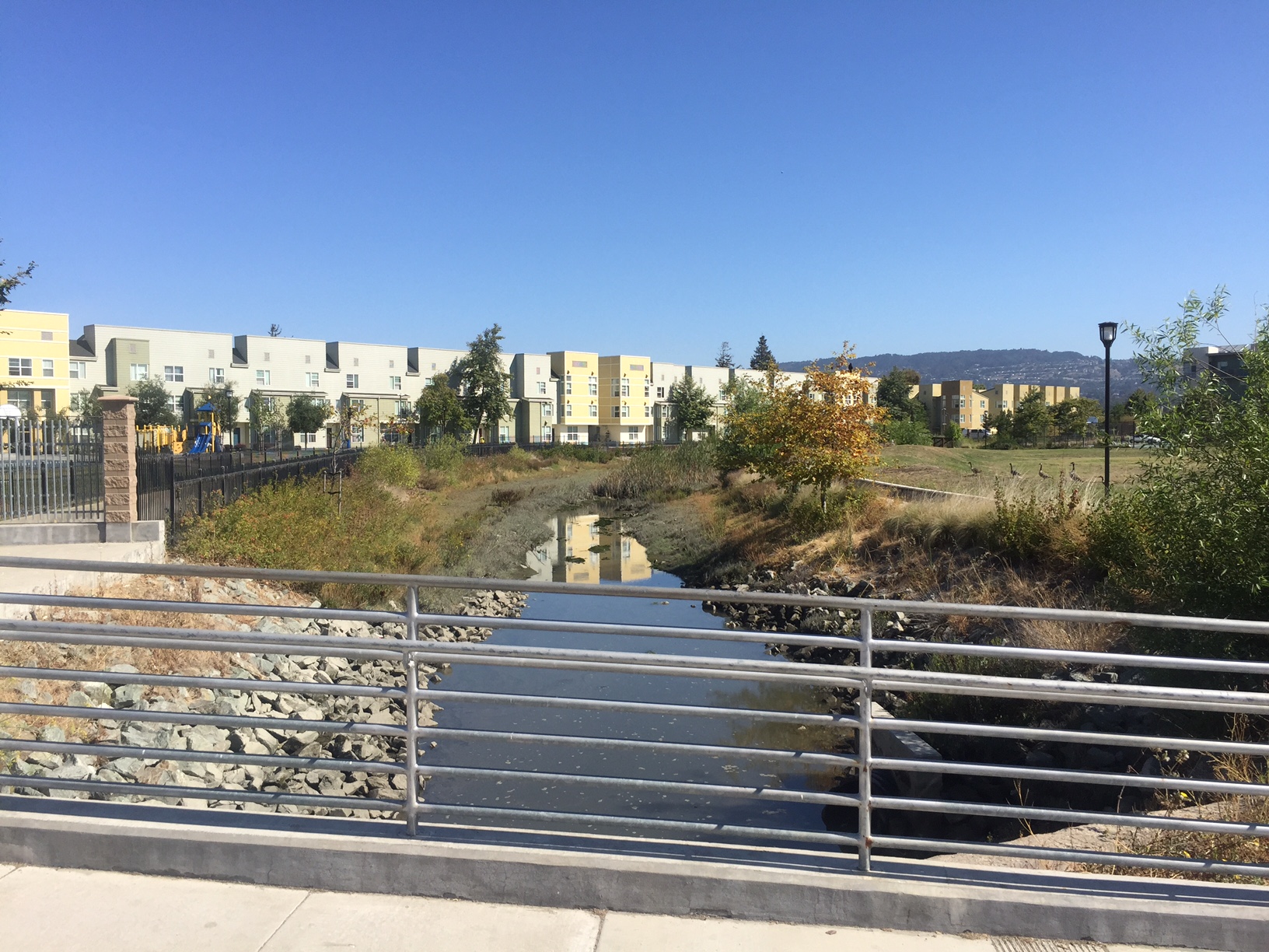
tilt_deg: -1.9
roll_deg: +0.0
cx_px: 634
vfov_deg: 48.2
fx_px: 1063
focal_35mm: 29
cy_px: 476
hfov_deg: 61.7
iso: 32
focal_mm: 4.15
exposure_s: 1/1883
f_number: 2.2
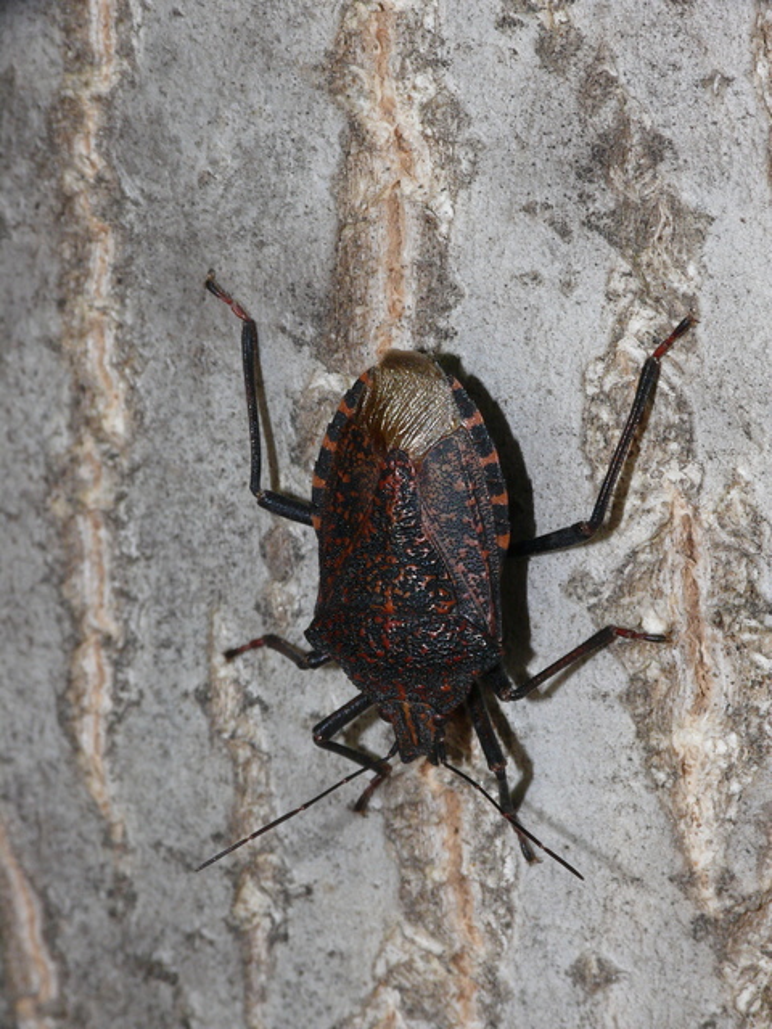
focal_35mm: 154
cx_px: 386
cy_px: 514
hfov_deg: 9.6
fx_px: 4579
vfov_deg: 12.8
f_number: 11
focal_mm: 32.7
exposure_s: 1/125
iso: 200
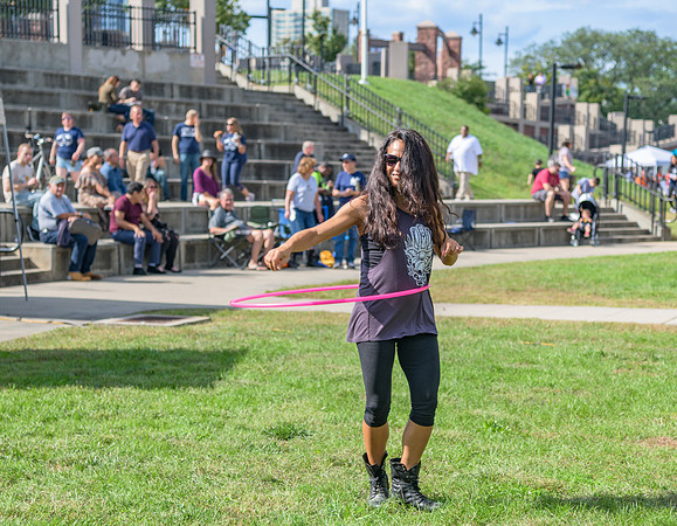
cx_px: 341
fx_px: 1737
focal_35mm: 88
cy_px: 298
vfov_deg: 17.2
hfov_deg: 22.1
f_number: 4
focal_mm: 70
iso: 64
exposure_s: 1/200
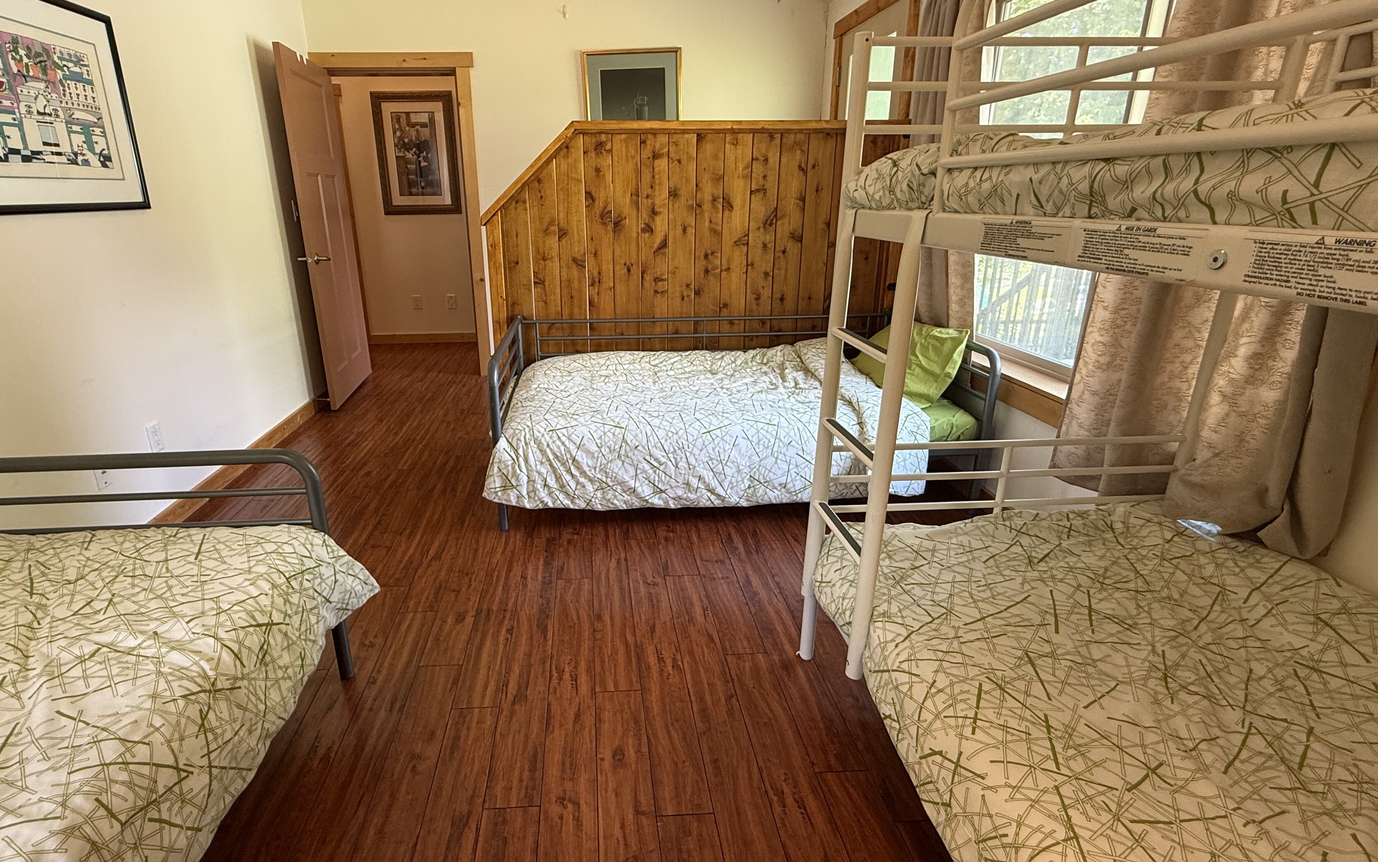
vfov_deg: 65.0
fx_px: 676
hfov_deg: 90.8
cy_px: 419
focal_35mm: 18
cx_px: 626
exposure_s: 1/60
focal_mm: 2.22
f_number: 2.2
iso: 200
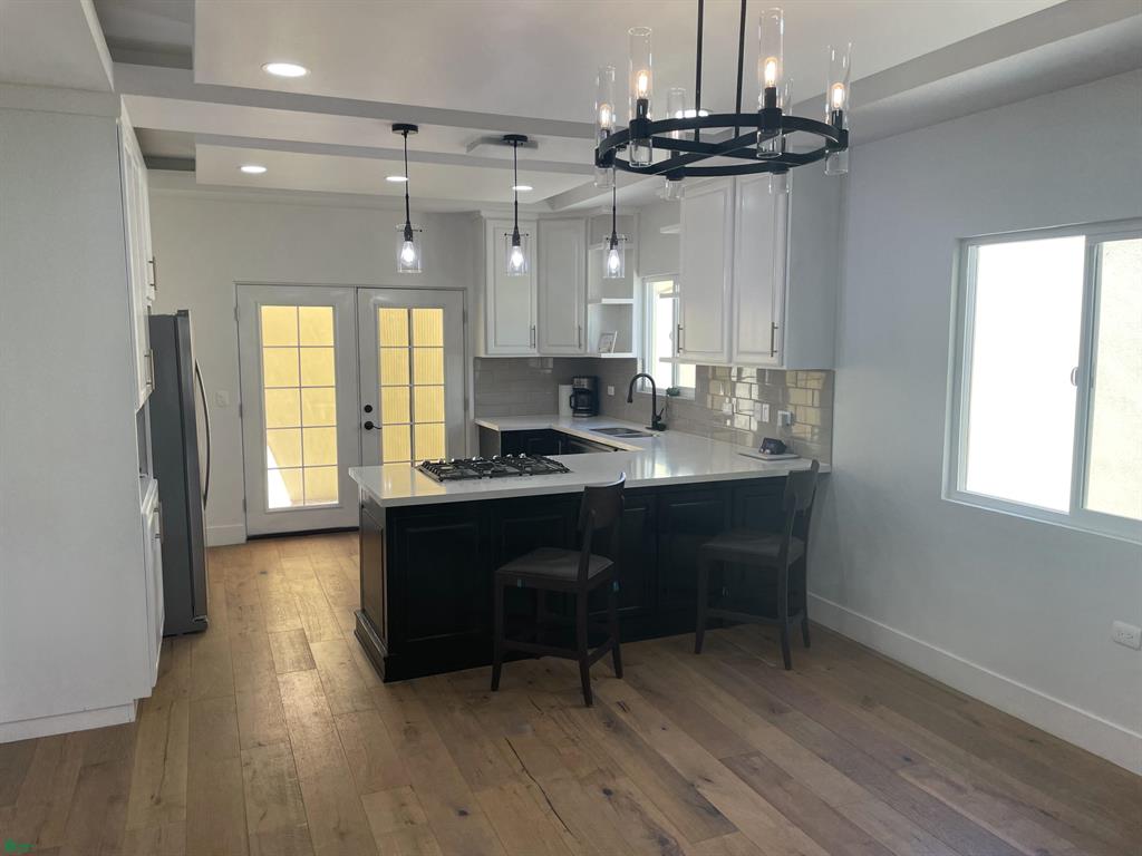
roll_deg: -0.1
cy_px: 428
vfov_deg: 53.1
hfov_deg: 67.3
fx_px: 858
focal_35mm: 26
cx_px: 571
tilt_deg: -5.9
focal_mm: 4.2
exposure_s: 1/133
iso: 32
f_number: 1.6
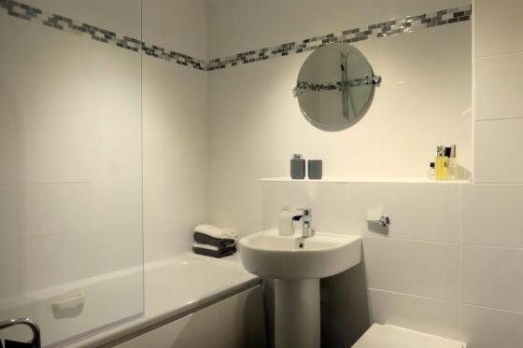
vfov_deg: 49.5
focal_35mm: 26
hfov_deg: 69.4
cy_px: 178
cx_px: 265
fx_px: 378
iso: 400
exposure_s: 1/25
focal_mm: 4.3
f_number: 3.3
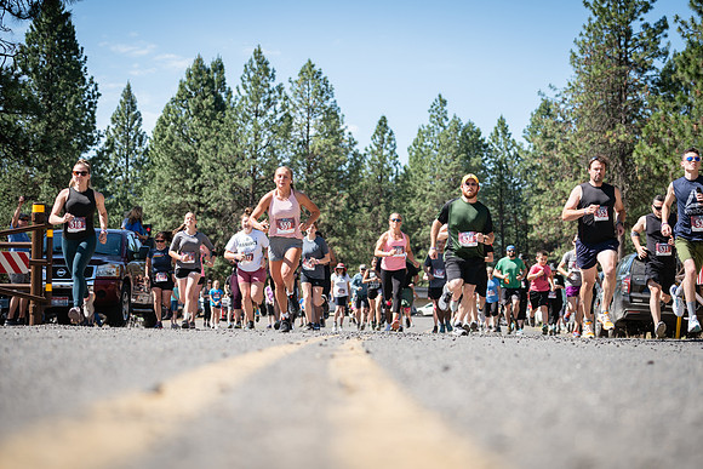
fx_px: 1445
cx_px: 352
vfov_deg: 18.4
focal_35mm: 74
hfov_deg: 27.3
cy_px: 234
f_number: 4
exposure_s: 1/500
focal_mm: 74
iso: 100
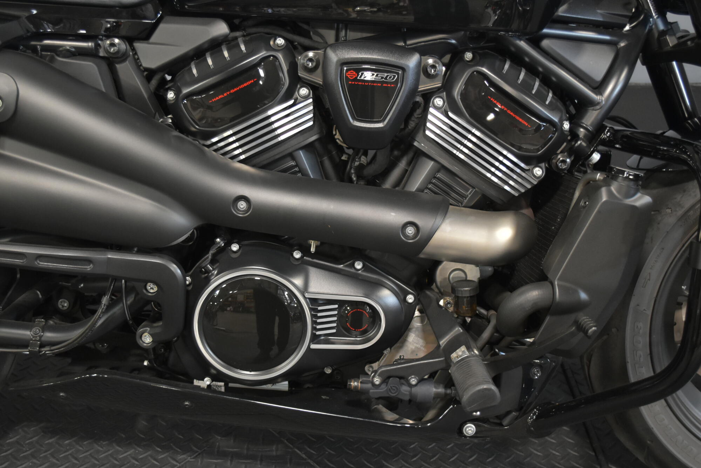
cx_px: 350
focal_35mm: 42
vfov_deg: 31.9
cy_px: 234
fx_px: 818
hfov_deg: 46.4
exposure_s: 1/25
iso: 1600
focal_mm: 28
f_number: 4.5
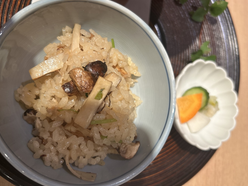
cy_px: 95
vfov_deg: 46.8
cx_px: 127
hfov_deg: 60.0
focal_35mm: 30
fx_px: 215
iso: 80
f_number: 1.5
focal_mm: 5.7
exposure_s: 1/50
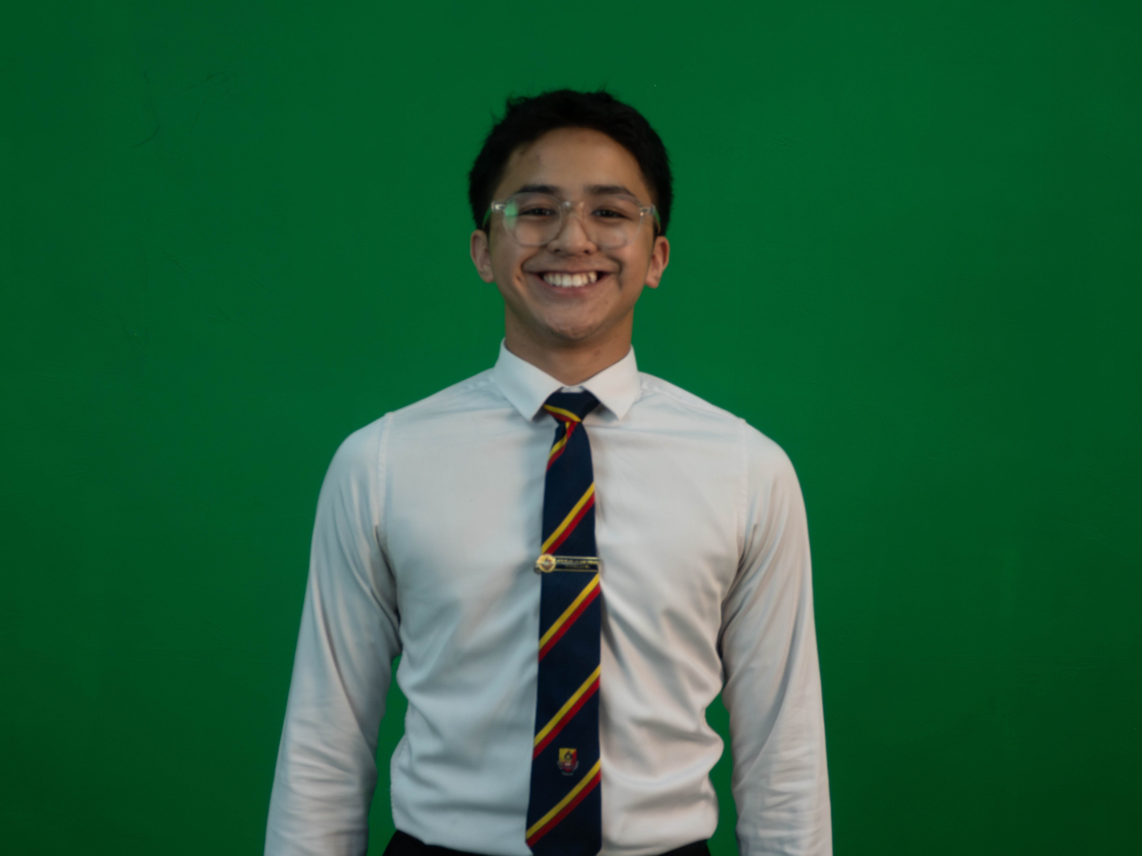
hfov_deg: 39.7
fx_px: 1584
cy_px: 428
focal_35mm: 48
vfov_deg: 30.3
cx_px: 571
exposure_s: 1/80
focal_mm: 24
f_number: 5
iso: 640
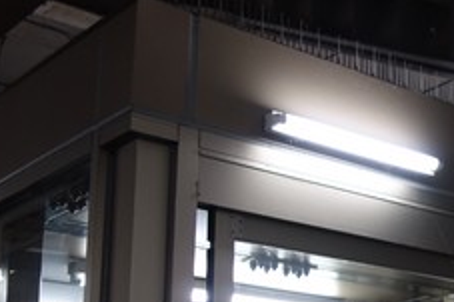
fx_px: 996
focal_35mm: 79
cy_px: 311
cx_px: 566
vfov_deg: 16.8
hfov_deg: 23.2
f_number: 1.8
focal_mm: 10.4
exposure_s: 1/30
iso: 160
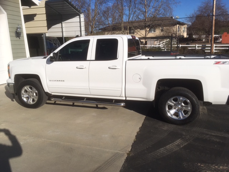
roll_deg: +2.2
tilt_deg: -12.4
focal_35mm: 29
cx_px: 114
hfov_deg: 61.7
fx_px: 192
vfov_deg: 48.2
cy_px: 86
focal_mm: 4.15
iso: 25
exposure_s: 1/5128
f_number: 2.2
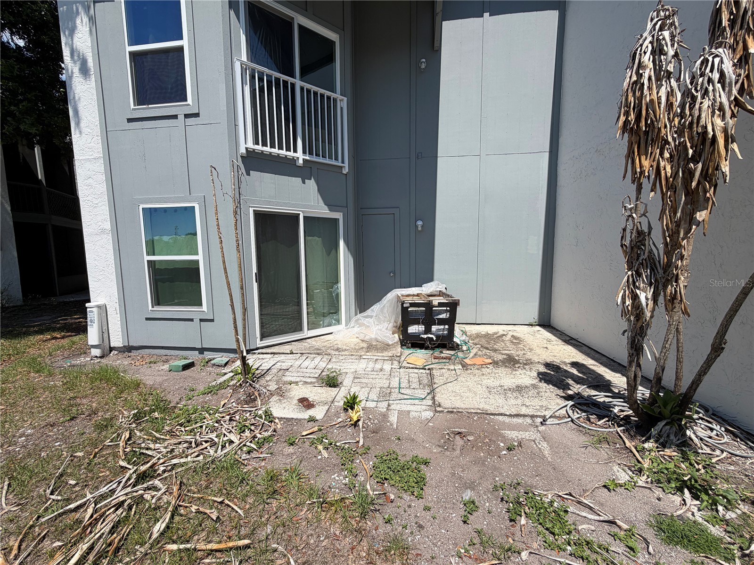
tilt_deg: -6.3
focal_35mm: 14
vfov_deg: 85.7
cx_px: 377
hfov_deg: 102.1
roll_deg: +1.9
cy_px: 282
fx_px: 305
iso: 20
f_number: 2.2
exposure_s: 1/864
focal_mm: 2.22
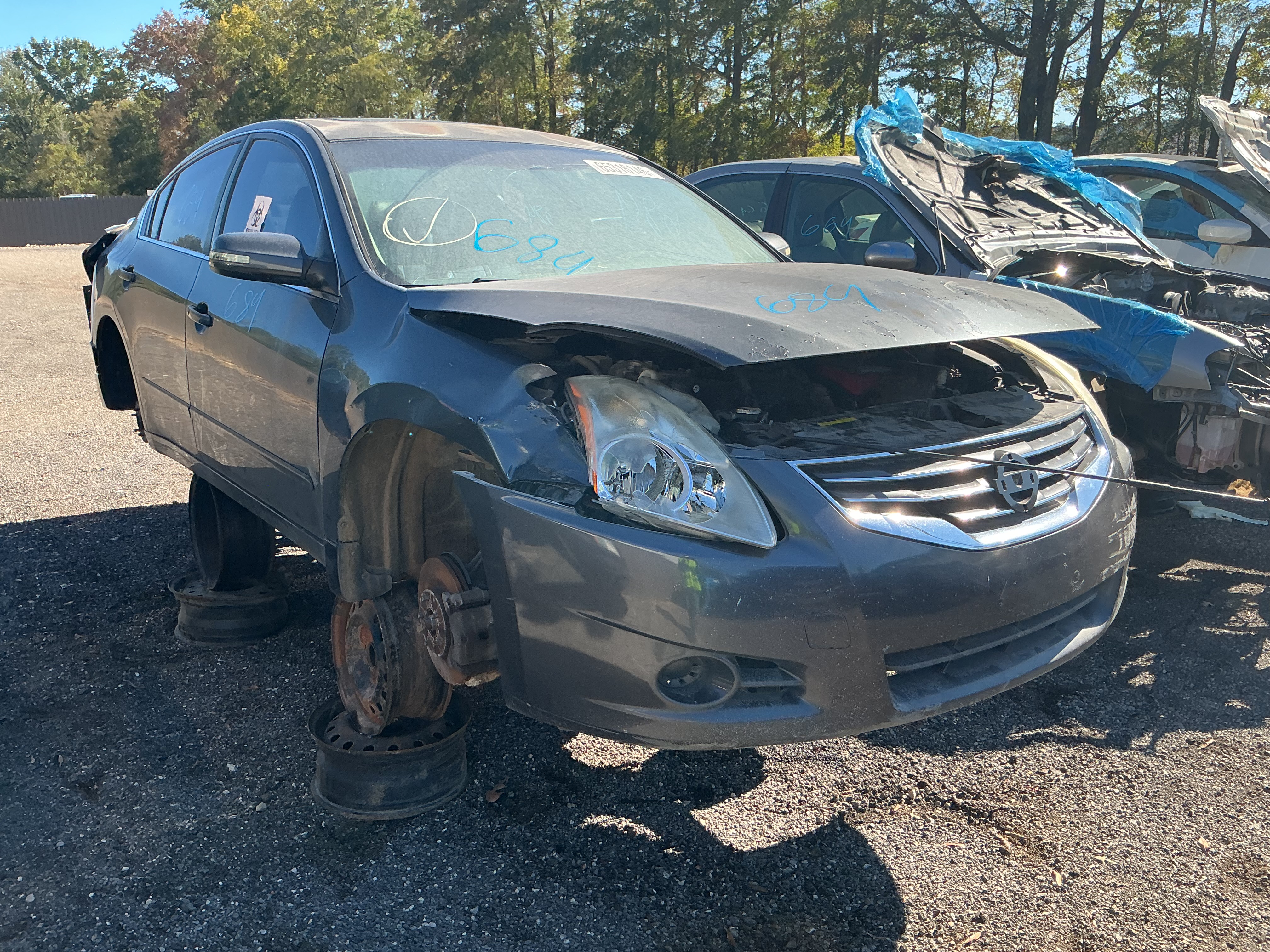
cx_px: 635
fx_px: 1064
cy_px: 476
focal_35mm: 29
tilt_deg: -13.2
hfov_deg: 61.7
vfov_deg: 48.2
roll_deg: -0.6
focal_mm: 3
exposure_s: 1/586
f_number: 1.8
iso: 25
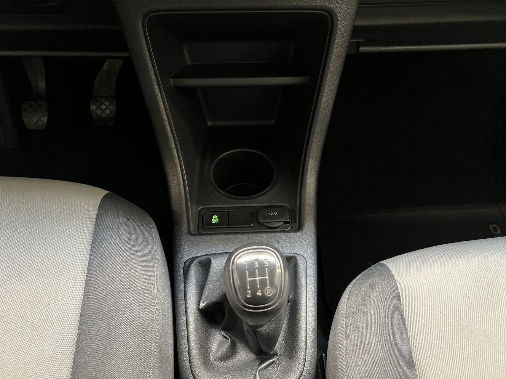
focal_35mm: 26
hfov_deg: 67.3
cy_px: 190
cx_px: 253
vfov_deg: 53.1
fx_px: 380
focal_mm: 5.7
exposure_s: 1/25
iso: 500
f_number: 1.5
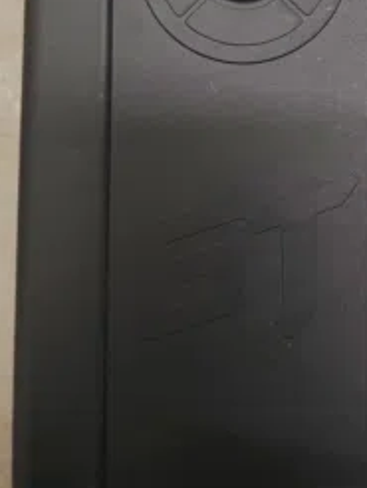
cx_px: 246
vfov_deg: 34.5
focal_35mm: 52
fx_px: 734
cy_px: 39
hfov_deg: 27.9
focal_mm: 5.25
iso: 1934
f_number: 1.75
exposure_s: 1/20
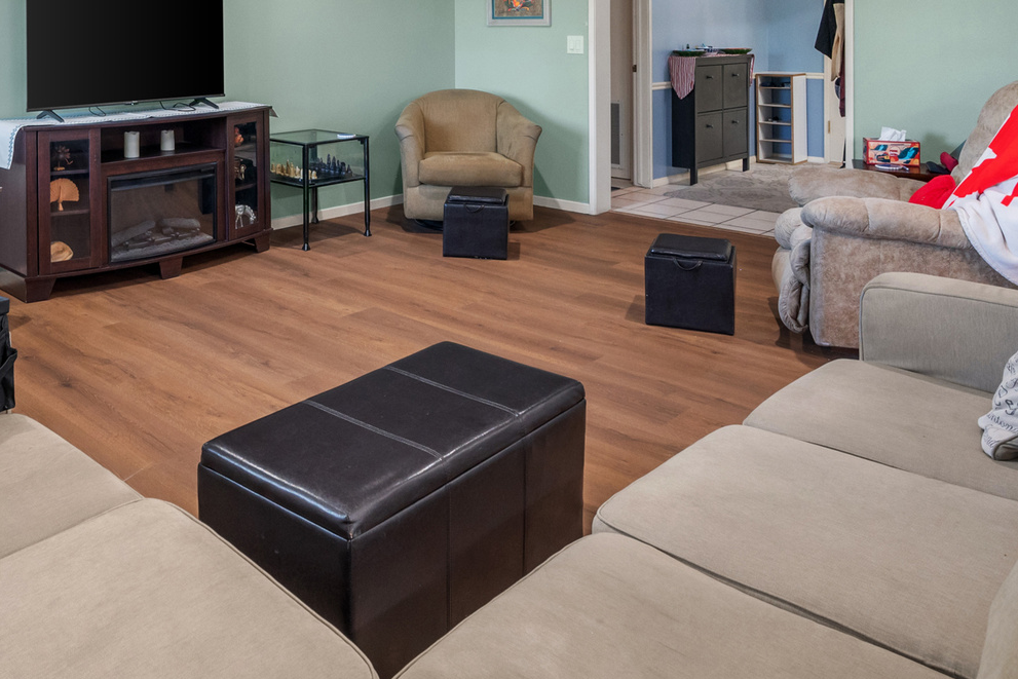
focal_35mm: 32
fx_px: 906
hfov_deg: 57.0
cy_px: 4
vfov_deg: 36.9
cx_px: 318
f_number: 8
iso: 500
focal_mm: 15.5
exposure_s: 1.3
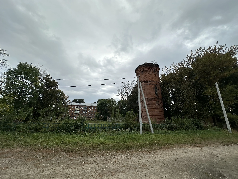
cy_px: 90
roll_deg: -0.8
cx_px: 119
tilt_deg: +17.7
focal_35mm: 14
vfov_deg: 85.7
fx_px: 96
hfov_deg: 102.1
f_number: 2.2
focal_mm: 2.22
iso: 40
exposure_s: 1/1147
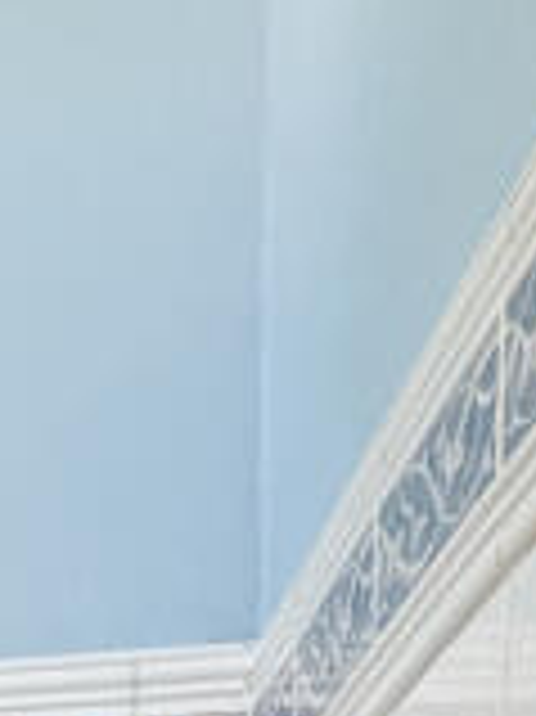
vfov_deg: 17.6
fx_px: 1861
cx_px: -658
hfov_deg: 13.2
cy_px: 1288
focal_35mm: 90
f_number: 2.2
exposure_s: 1/121
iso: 320
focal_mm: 2.22
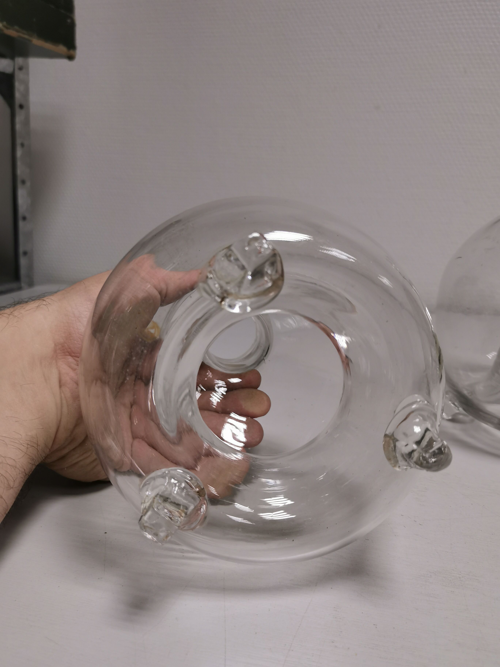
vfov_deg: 60.0
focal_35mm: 30
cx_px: 250
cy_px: 334
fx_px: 578
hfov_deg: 46.8
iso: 100
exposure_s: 1/100
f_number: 1.8
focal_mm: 5.58
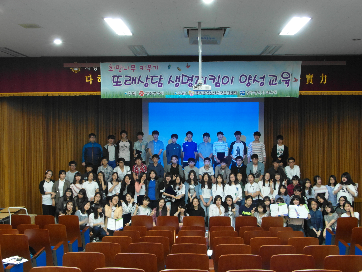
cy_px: 136
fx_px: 439
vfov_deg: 34.3
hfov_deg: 44.8
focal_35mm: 42
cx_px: 181
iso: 400
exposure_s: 1/10
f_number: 3.2
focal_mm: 7.5
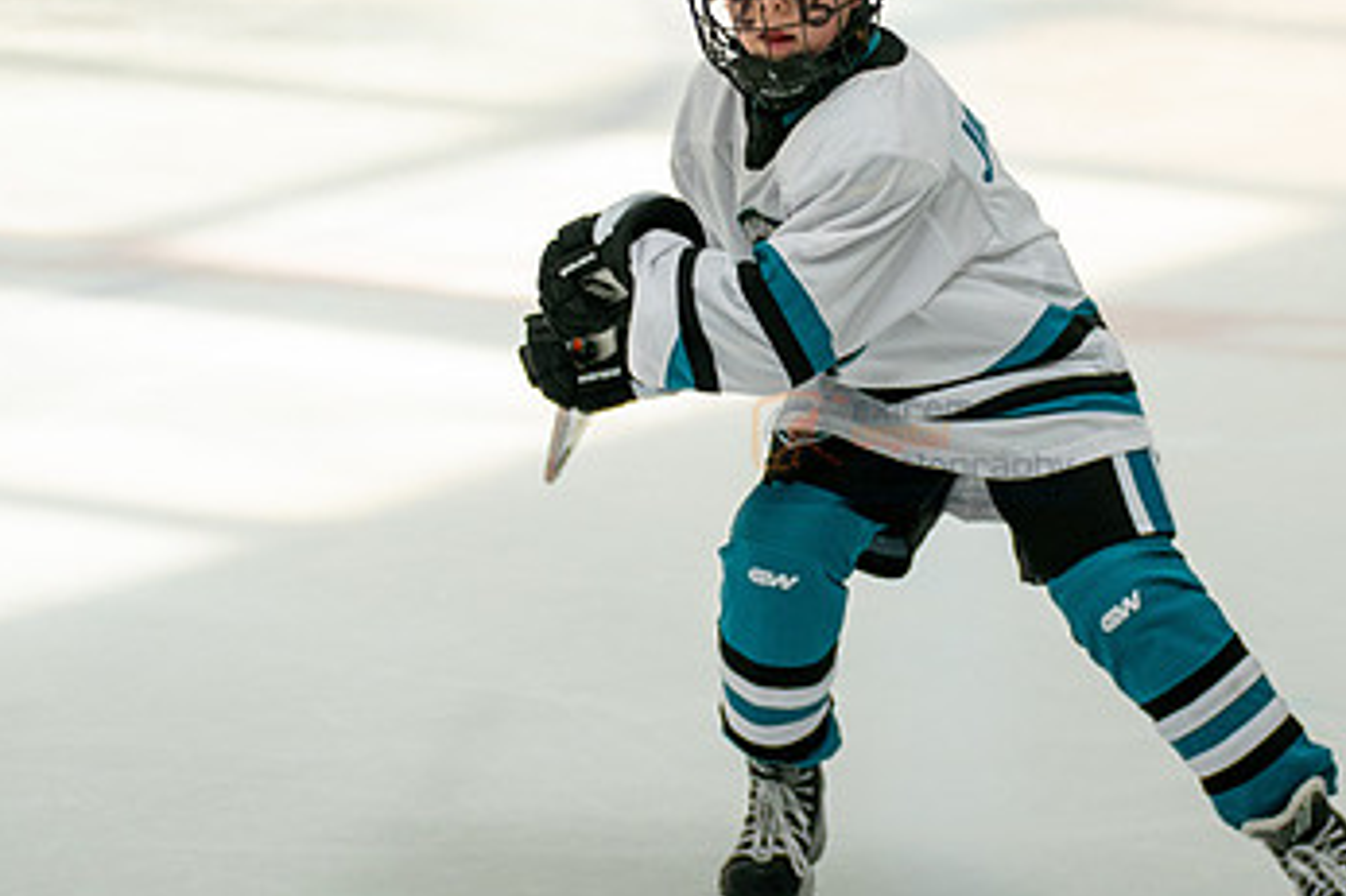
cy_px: 197
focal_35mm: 276
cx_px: 1019
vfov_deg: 5.0
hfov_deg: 7.5
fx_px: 10314
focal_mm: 120
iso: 1600
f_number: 3.2
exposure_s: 1/5000
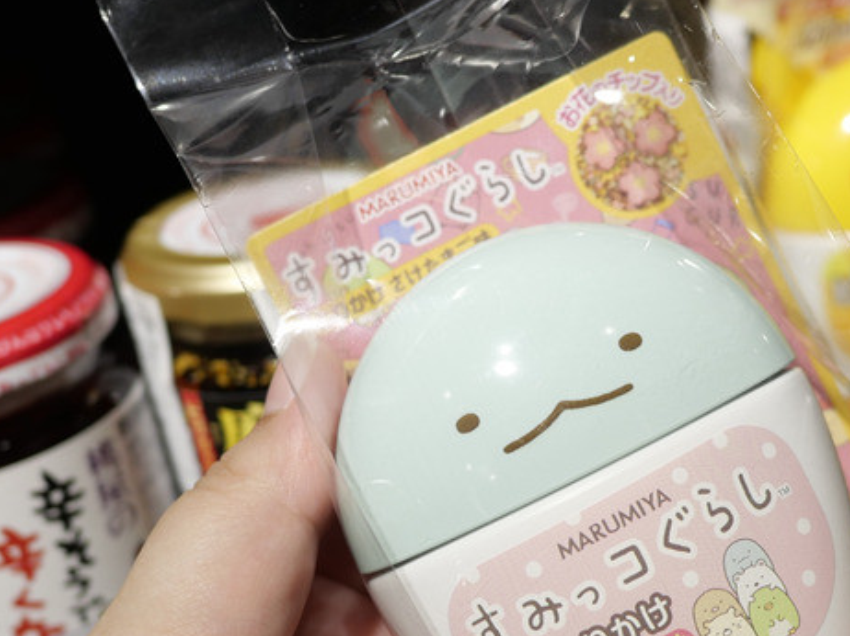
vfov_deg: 22.5
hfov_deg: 29.3
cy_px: 430
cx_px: 646
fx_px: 1595
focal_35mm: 65
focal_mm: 15
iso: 200
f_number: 2.8
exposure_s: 1/250
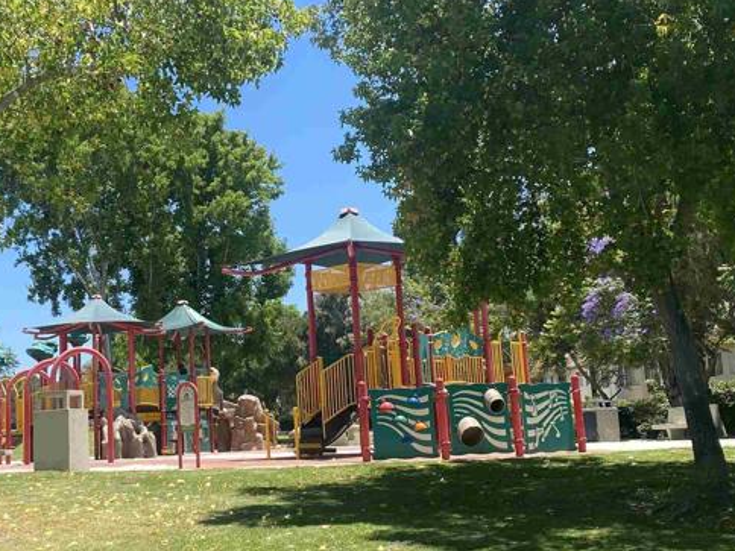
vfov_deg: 26.6
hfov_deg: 34.6
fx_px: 1168
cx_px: 246
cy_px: 261
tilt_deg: +9.8
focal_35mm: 55
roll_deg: +2.5
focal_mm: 4.25
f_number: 1.8
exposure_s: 1/1300
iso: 32
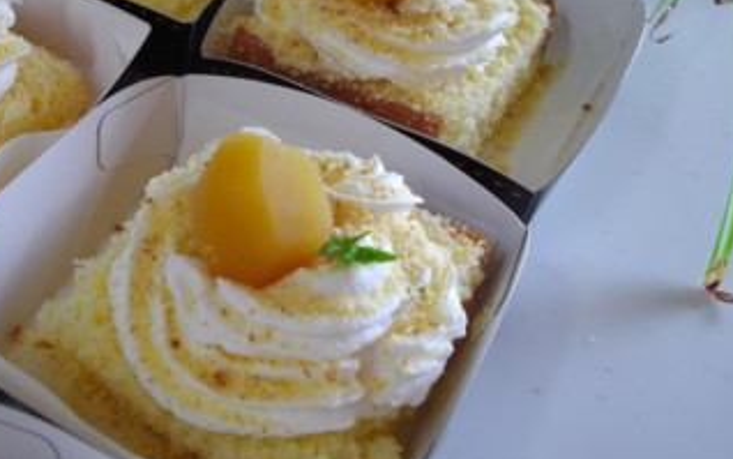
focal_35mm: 48
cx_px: 228
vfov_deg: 26.4
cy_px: 85
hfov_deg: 41.1
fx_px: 959
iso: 166
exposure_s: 1/50
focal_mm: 5.8
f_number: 3.5
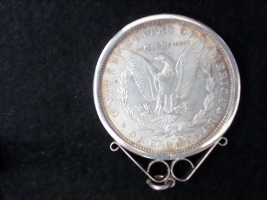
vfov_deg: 27.5
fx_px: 409
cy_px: 100
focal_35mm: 53
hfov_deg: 36.2
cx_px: 134
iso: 640
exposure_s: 1/15
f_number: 4.4
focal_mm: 9.6
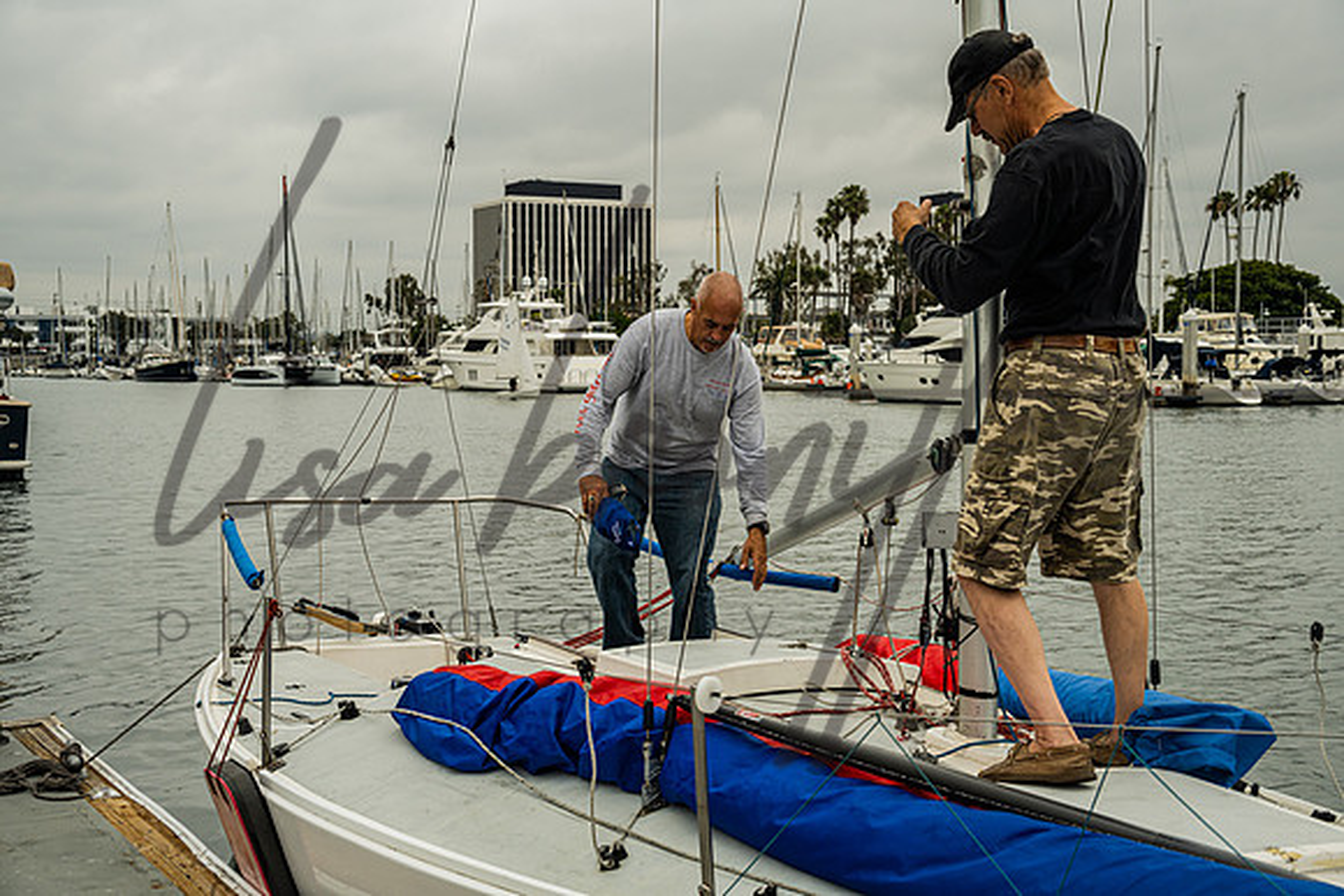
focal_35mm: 48
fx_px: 1792
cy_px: 448
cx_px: 672
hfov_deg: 41.1
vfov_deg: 28.1
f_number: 6.3
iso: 320
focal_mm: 48
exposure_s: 1/640
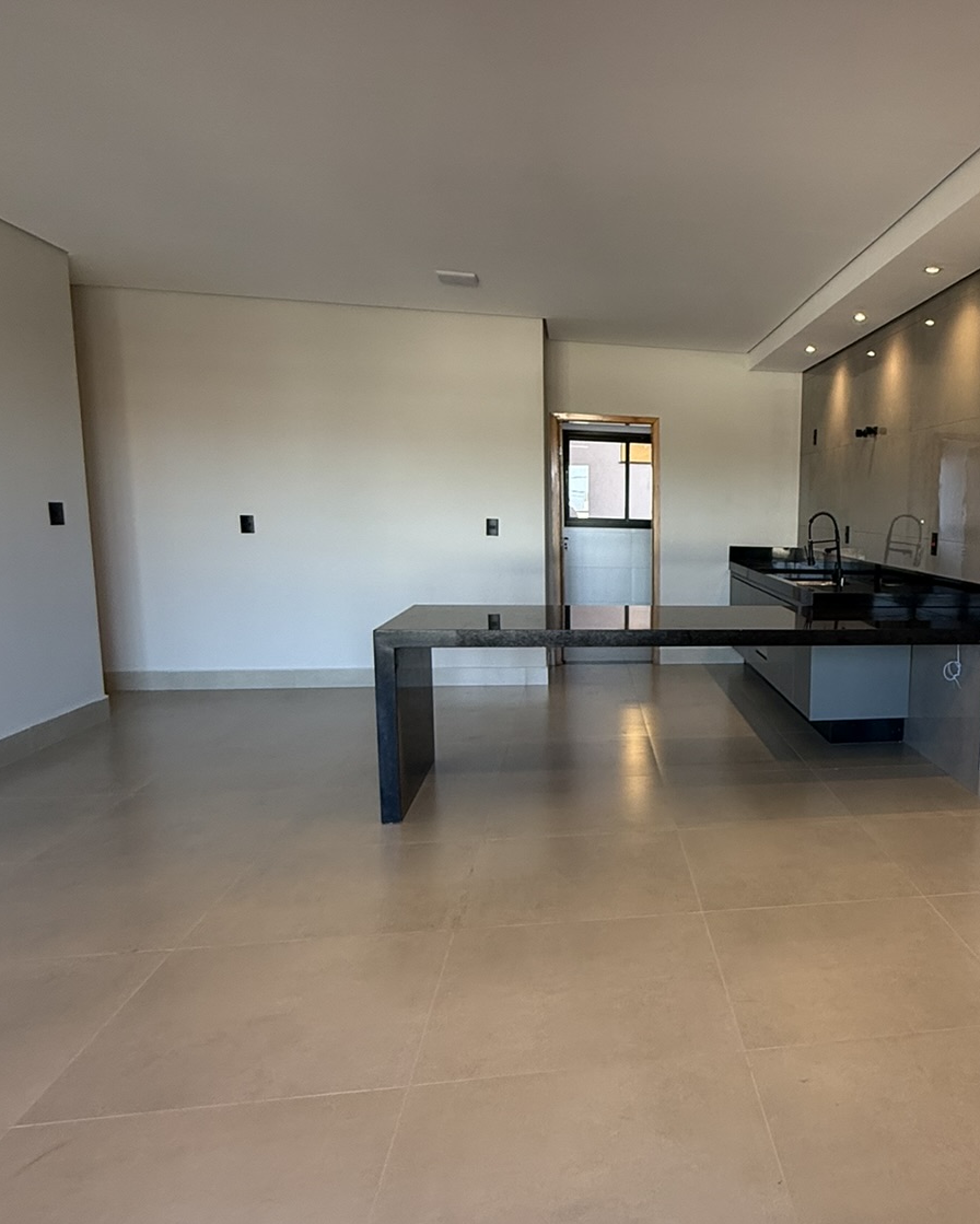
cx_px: 778
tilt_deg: -8.0
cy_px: 656
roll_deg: -1.5
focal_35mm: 25
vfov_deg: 68.0
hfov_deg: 53.2
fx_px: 906
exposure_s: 1/99
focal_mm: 2.22
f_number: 2.2
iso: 160
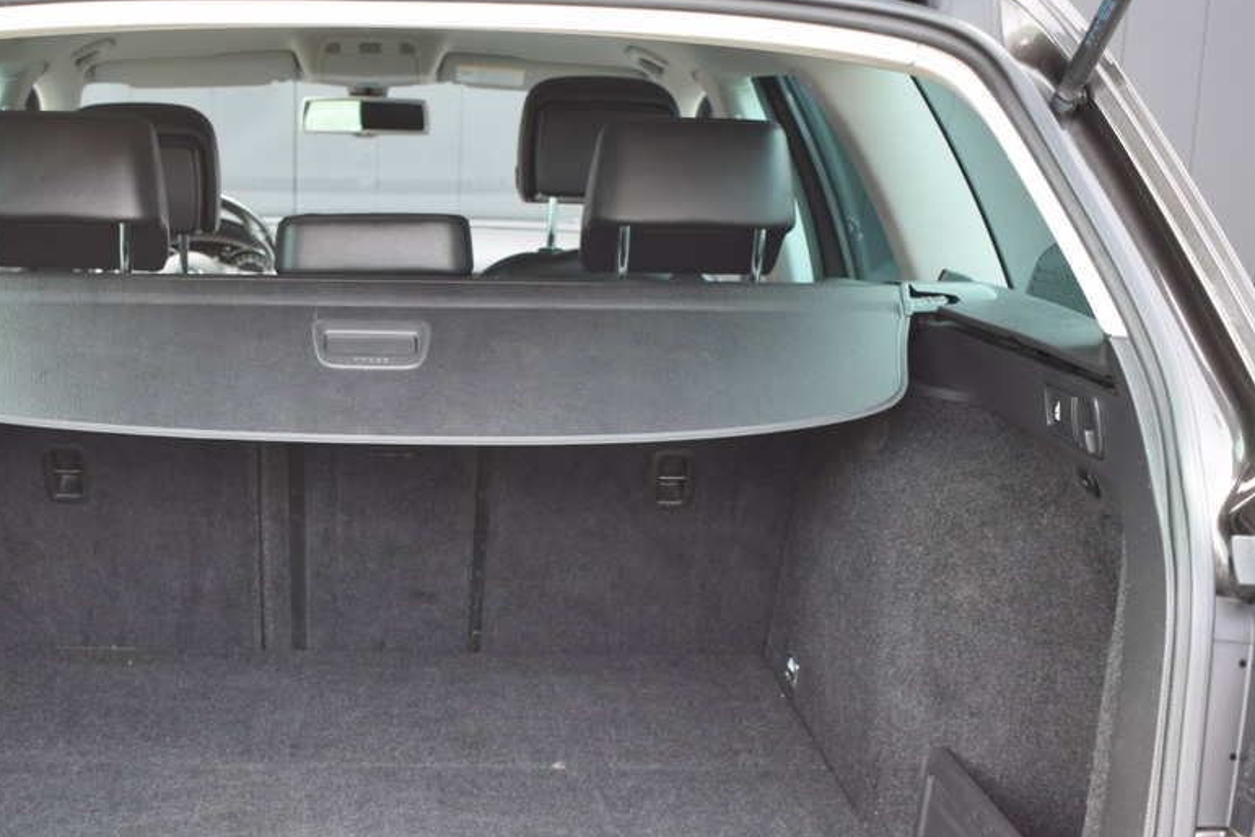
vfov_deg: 24.0
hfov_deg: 35.1
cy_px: 606
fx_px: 1952
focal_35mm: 56
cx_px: 370
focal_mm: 24
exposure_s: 1/80
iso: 400
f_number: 4.5
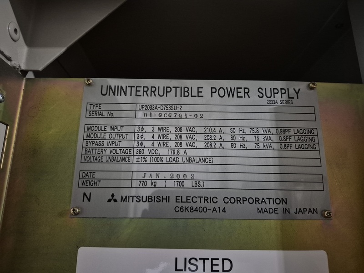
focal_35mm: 23
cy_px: 136
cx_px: 182
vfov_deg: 58.9
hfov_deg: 73.9
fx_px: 242
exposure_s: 1/20
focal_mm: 5.4
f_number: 1.8
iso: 1250
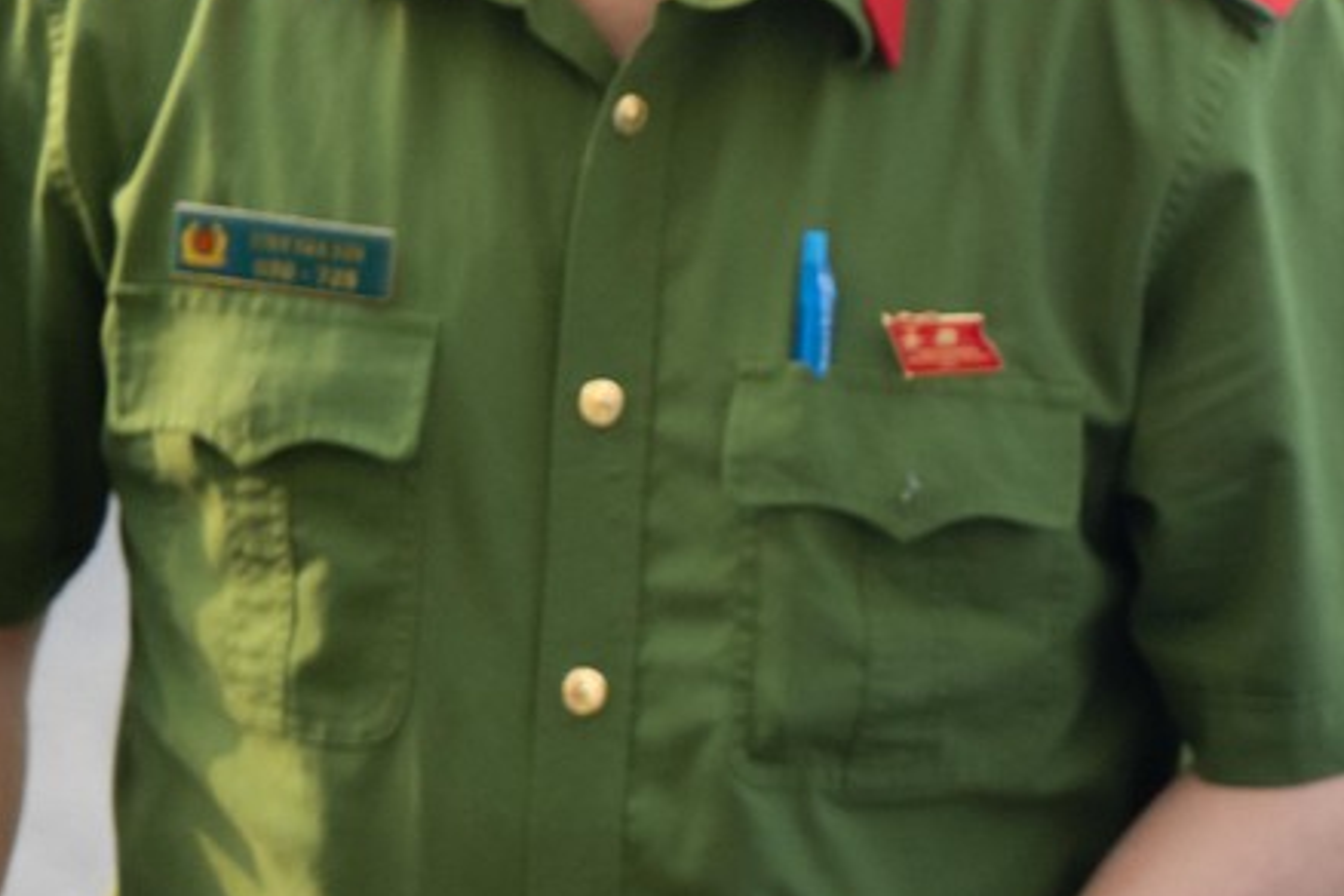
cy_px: 1115
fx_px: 12431
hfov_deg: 6.1
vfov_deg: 4.1
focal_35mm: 333
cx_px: 2108
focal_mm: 73
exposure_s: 1/800
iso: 640
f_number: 2.8
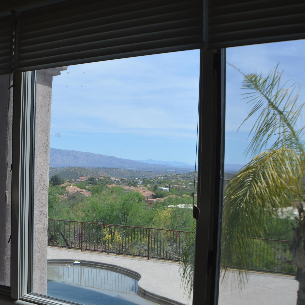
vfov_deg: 27.7
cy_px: 180
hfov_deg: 27.3
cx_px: 75
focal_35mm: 62
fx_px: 618
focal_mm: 26
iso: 100
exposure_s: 1/160
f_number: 6.3
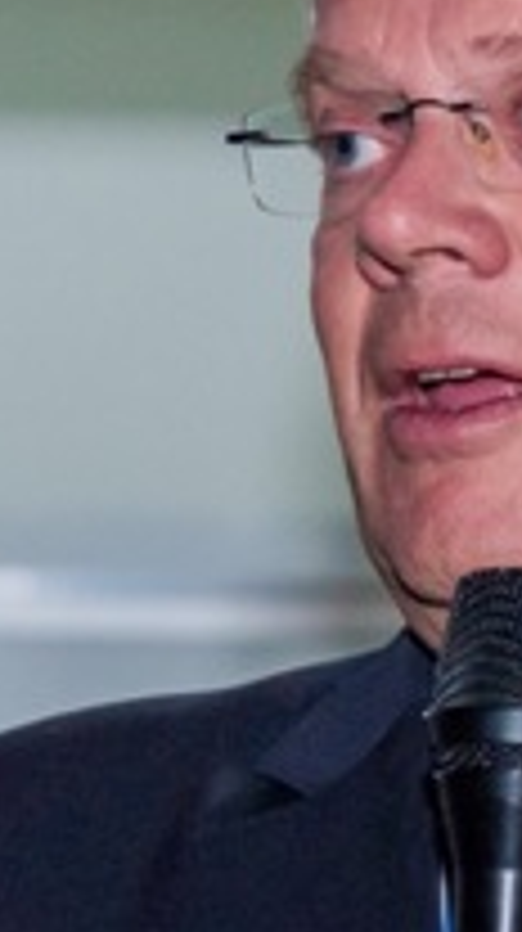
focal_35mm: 329
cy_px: 709
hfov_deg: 3.7
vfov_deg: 6.6
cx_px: 482
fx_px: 8119
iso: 1250
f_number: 4
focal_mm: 65
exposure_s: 1/200
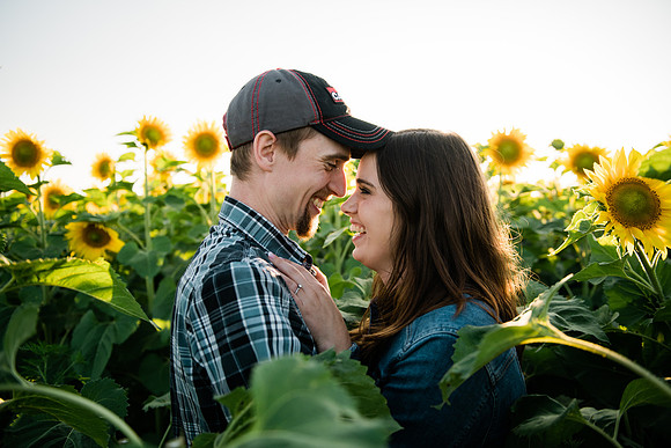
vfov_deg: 45.0
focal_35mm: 29
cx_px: 336
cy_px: 224
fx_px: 541
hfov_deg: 63.6
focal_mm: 29
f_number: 2.8
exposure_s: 1/1000
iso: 200
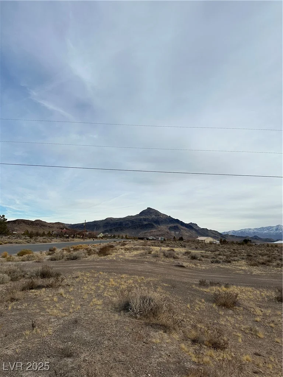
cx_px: 142
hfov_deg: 56.8
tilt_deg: +14.4
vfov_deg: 71.6
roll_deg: -2.5
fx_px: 262
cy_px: 188
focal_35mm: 24
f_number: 1.78
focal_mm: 6.86
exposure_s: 1/4348
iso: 80
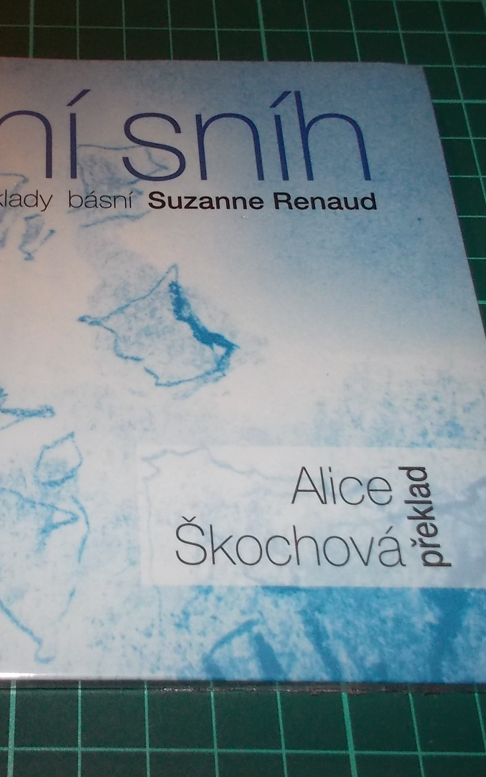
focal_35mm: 45
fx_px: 954
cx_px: 74
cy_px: 395
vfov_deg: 44.4
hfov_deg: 27.8
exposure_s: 1/30
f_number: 3.3
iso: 200
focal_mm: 4.1
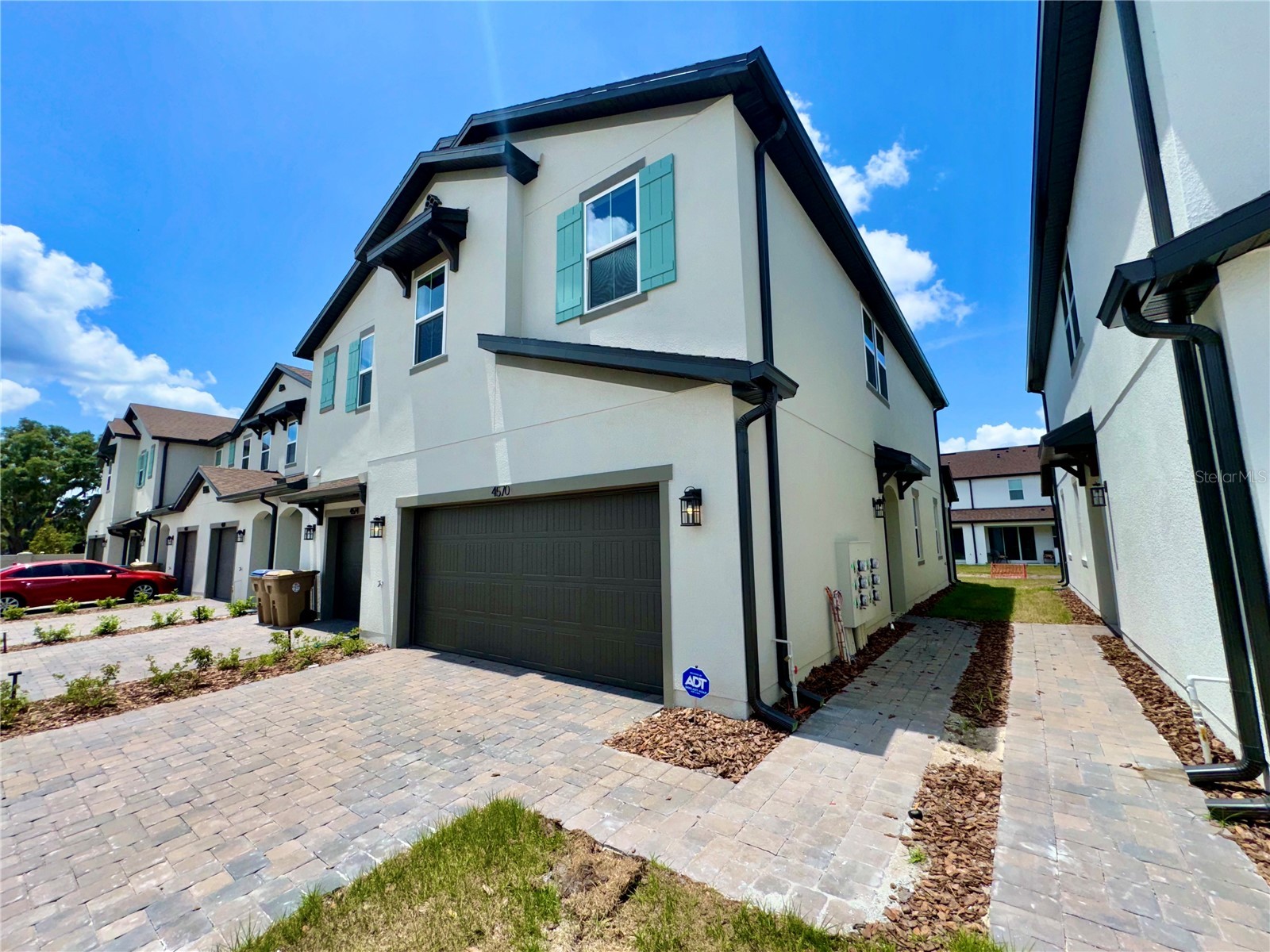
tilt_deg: +6.5
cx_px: 635
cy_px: 476
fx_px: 514
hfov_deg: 102.1
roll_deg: +1.3
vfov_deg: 85.7
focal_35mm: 14
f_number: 2.2
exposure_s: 1/2342
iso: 32
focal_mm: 2.22
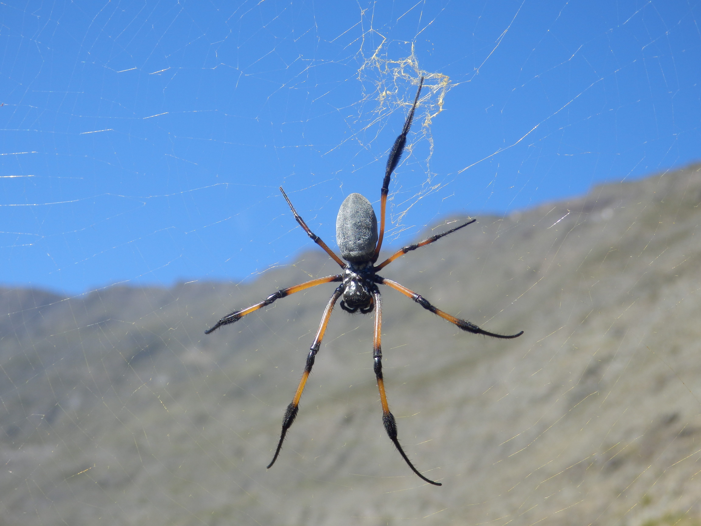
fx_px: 1337
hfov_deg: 29.4
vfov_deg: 22.3
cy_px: 263
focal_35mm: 66
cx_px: 350
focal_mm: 11.9
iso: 80
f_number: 4.4
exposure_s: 1/320
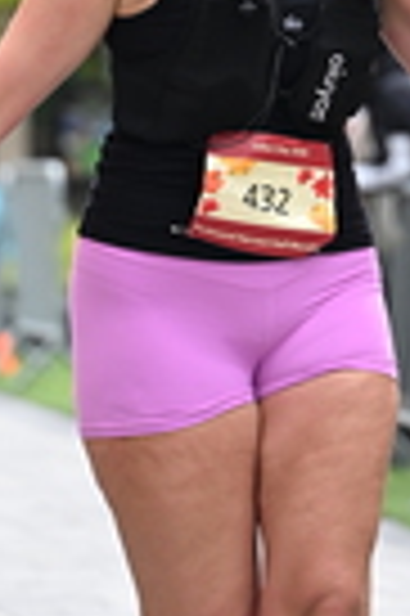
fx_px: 6816
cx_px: 367
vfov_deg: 5.2
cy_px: -202
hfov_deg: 3.4
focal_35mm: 398
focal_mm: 99
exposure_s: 1/2500
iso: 640
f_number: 2.8
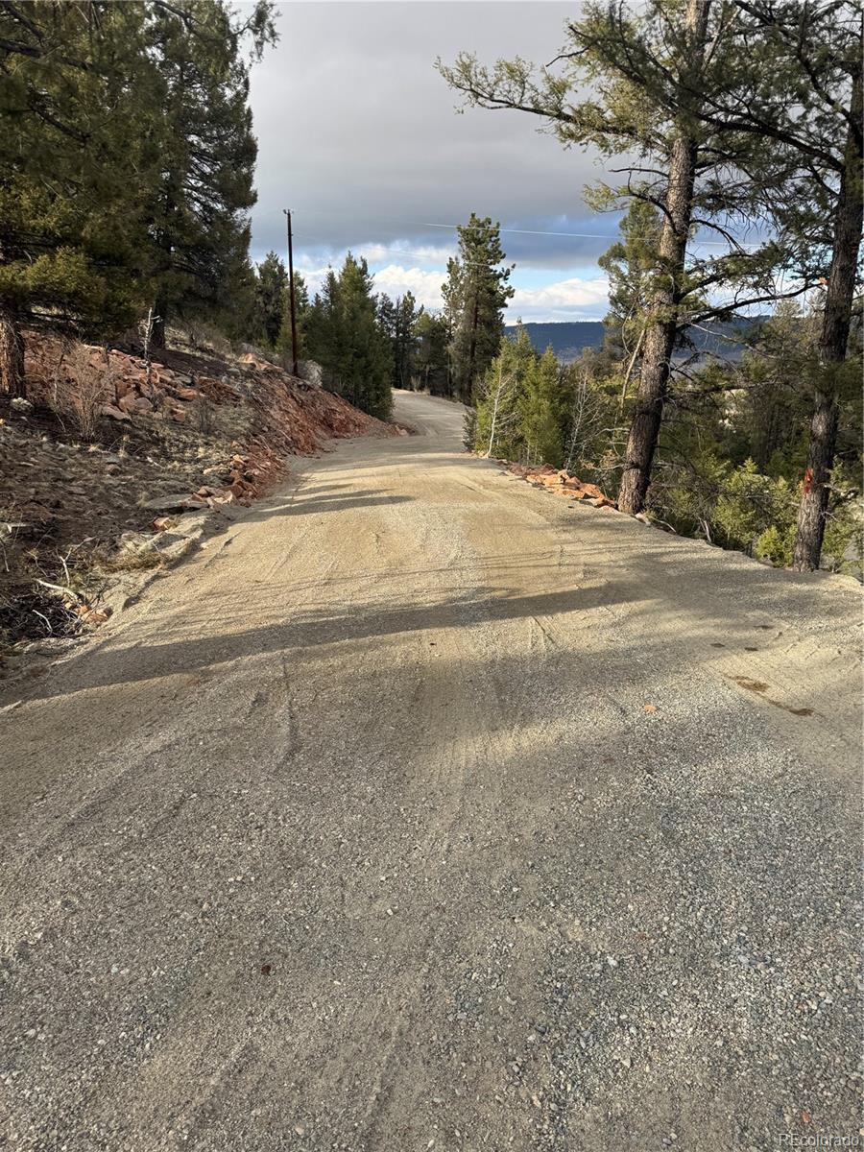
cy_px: 576
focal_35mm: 24
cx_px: 432
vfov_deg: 71.6
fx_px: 799
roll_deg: -1.5
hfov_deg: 56.8
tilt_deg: -15.3
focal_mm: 6.76
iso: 80
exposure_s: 1/1488
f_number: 1.78
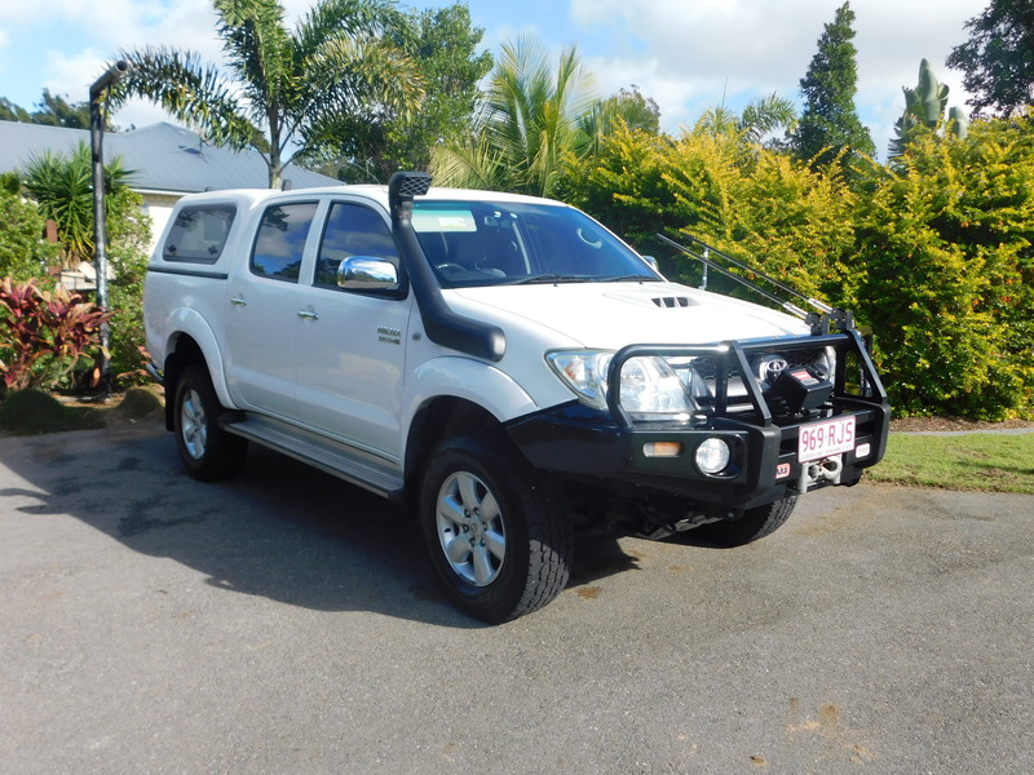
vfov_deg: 46.8
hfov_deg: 60.0
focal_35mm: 30
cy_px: 388
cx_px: 517
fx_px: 896
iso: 125
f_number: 3.2
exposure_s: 1/640
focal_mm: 5.3
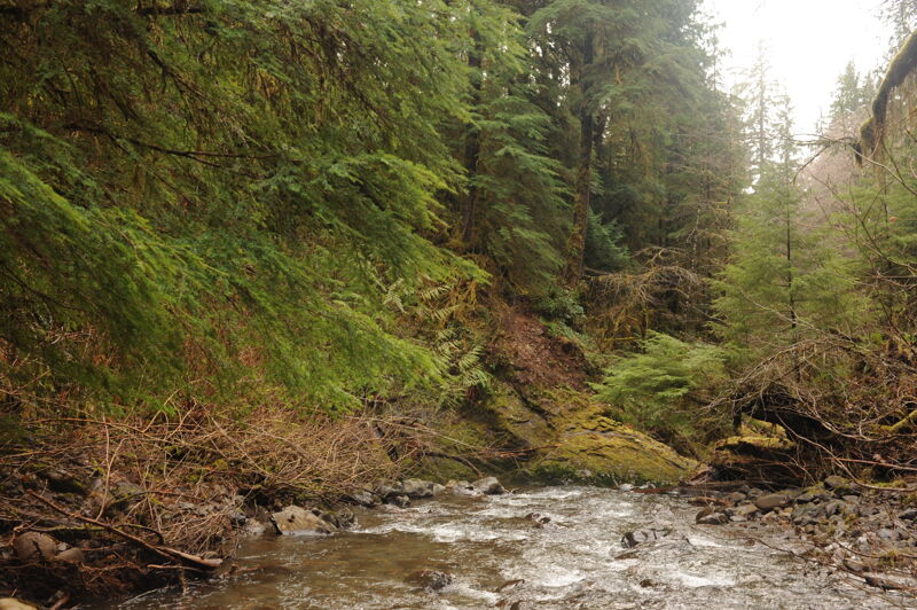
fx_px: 891
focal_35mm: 35
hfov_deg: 54.5
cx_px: 458
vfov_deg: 37.8
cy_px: 305
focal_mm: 35
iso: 800
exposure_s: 1/80
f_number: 8
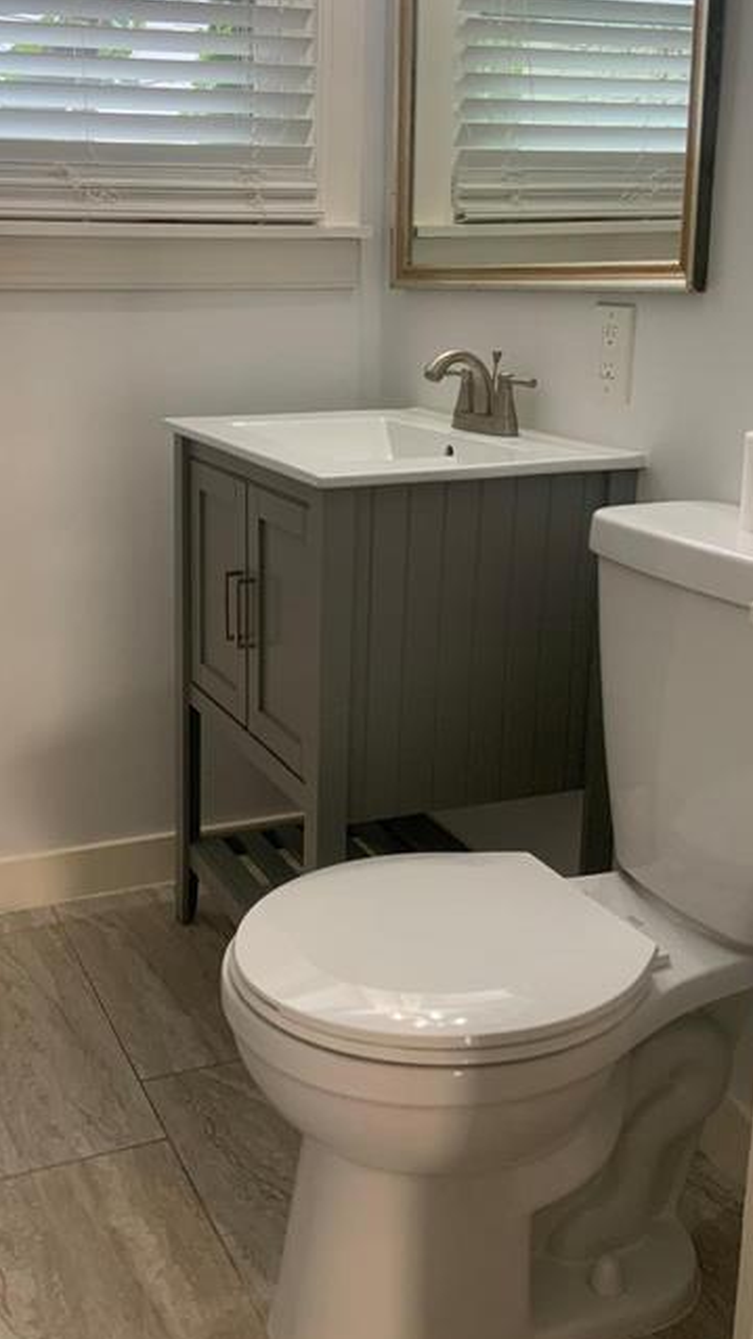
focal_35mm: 38
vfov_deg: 52.6
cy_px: 564
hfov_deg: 30.9
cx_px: 233
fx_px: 1350
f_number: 1.8
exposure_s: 1/60
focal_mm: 3
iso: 80
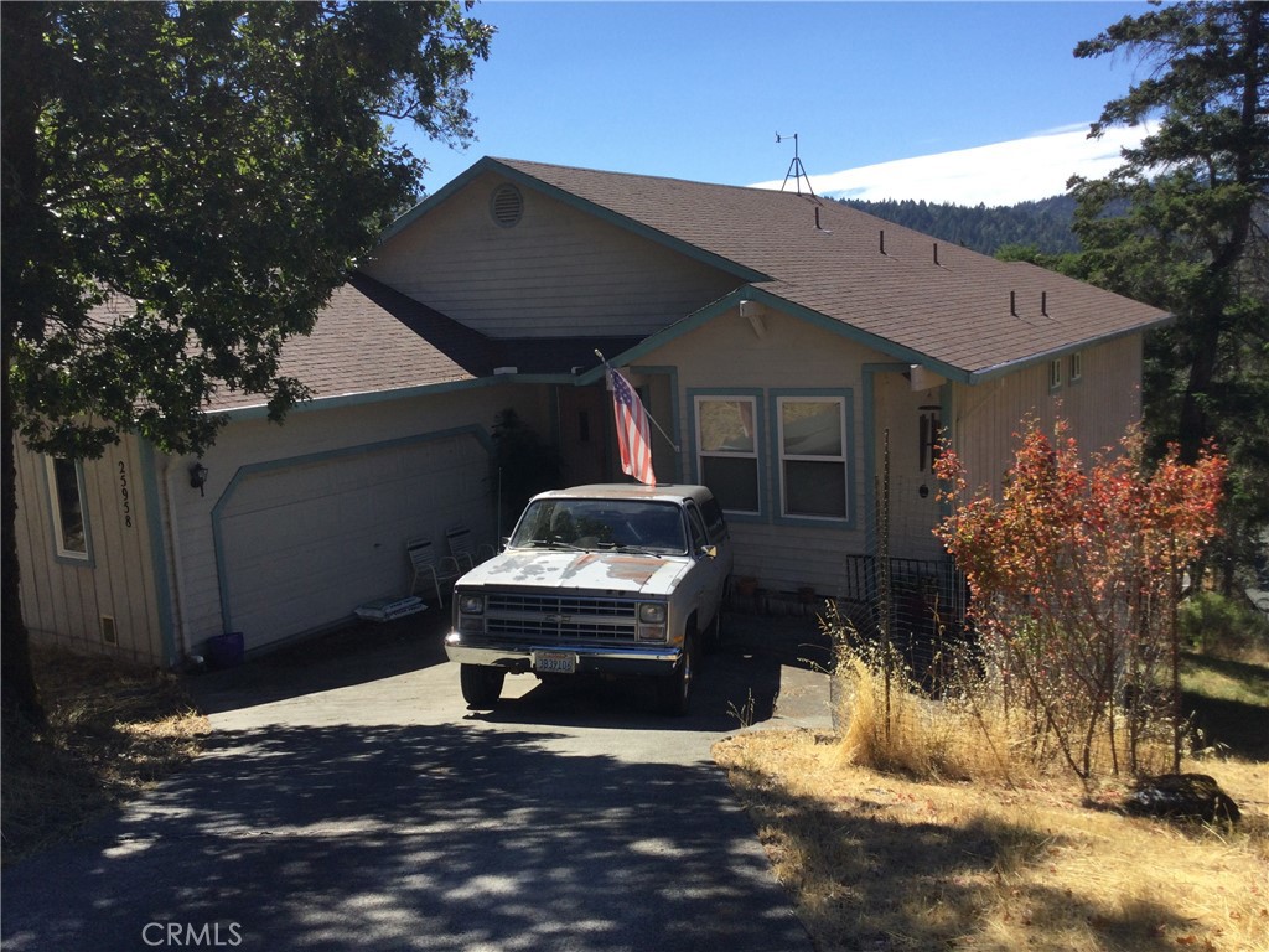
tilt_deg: -9.0
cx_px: 634
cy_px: 476
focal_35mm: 31
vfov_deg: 45.4
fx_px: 1136
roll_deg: +1.2
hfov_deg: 58.4
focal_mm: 3.3
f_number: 2.4
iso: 25
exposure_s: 1/926
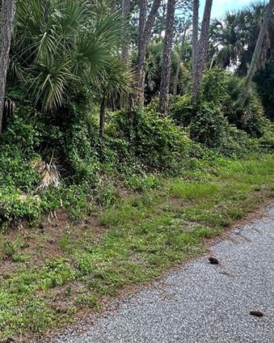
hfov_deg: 42.0
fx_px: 335
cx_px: 44
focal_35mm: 33
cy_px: 122
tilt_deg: -0.4
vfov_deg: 53.4
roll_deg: -1.1
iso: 40
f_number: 2.2
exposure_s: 1/219
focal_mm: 2.22
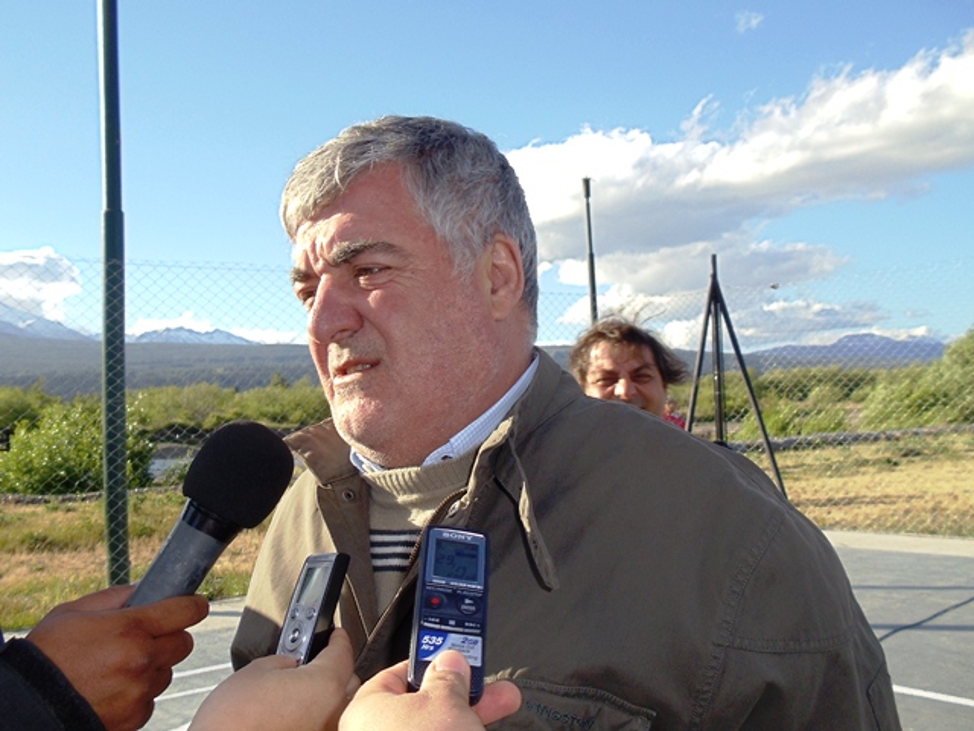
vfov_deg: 29.1
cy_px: 366
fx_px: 1407
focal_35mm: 50
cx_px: 487
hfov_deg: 38.2
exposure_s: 1/125
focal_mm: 6.81
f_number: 7.5
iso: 100
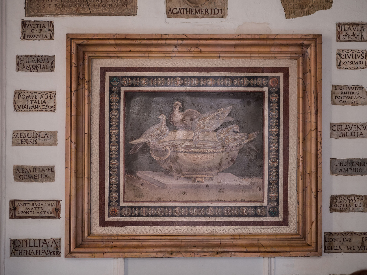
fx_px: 912
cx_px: 184
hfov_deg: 22.8
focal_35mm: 86
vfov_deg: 17.2
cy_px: 138
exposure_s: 1/100
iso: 320
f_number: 1.7
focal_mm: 43
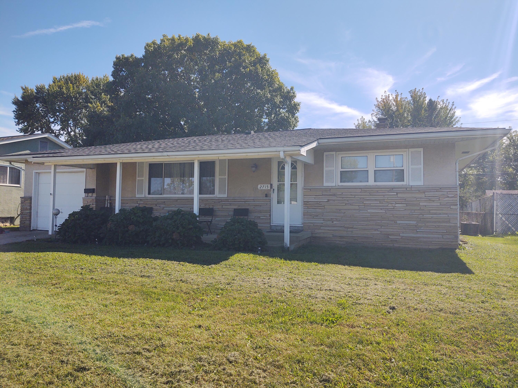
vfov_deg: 51.4
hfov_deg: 65.3
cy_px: 194
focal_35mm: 27
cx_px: 259
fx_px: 404
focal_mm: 4.75
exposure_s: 1/5092
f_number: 1.7
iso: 100
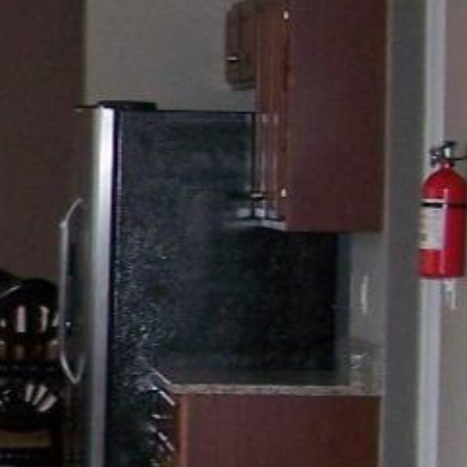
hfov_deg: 8.5
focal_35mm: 200
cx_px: -289
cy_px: 423
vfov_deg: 8.7
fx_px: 3053
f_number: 2.8
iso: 160
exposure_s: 1/60
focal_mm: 6.3
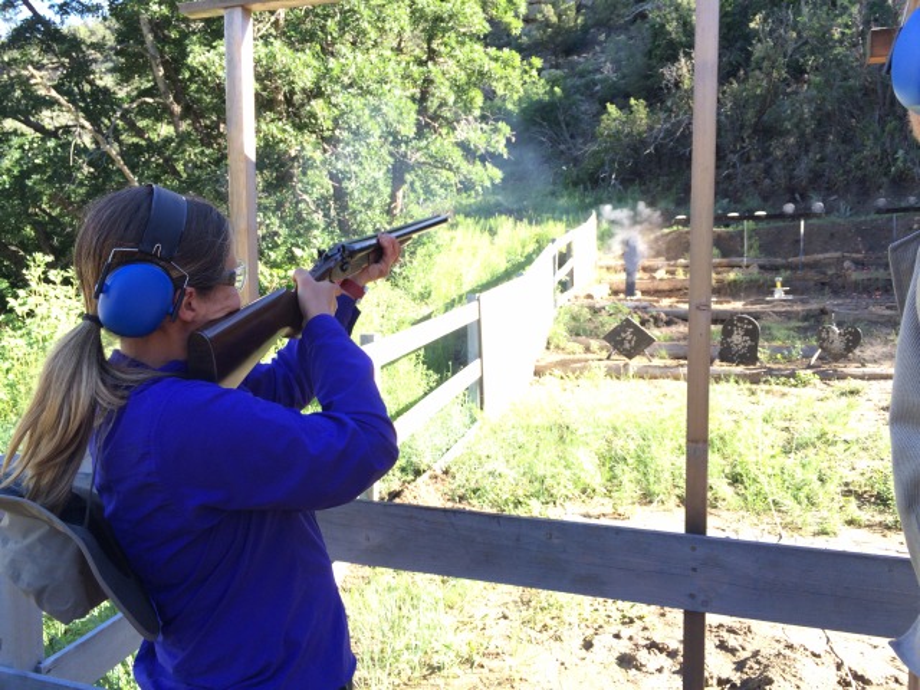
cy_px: 345
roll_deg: -0.4
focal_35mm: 29
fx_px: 771
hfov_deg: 61.7
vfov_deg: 48.2
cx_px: 460
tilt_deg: -2.2
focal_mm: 4.15
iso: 32
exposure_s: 1/146
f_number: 2.2
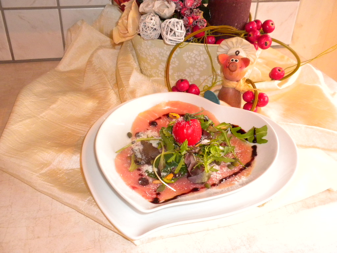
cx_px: 168
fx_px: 360
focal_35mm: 37
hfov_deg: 50.1
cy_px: 126
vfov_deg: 38.7
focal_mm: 6.6
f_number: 3.5
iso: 400
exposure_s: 1/30
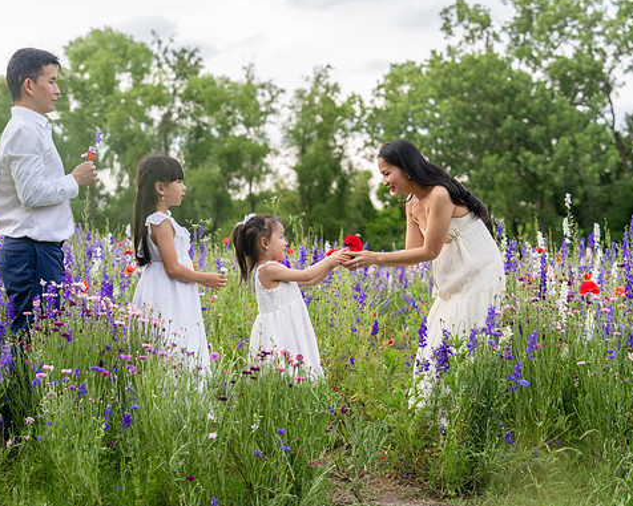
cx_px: 283
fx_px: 1499
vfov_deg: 19.2
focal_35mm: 80
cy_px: 252
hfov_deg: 23.8
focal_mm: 70
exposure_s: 1/500
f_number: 4
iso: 500
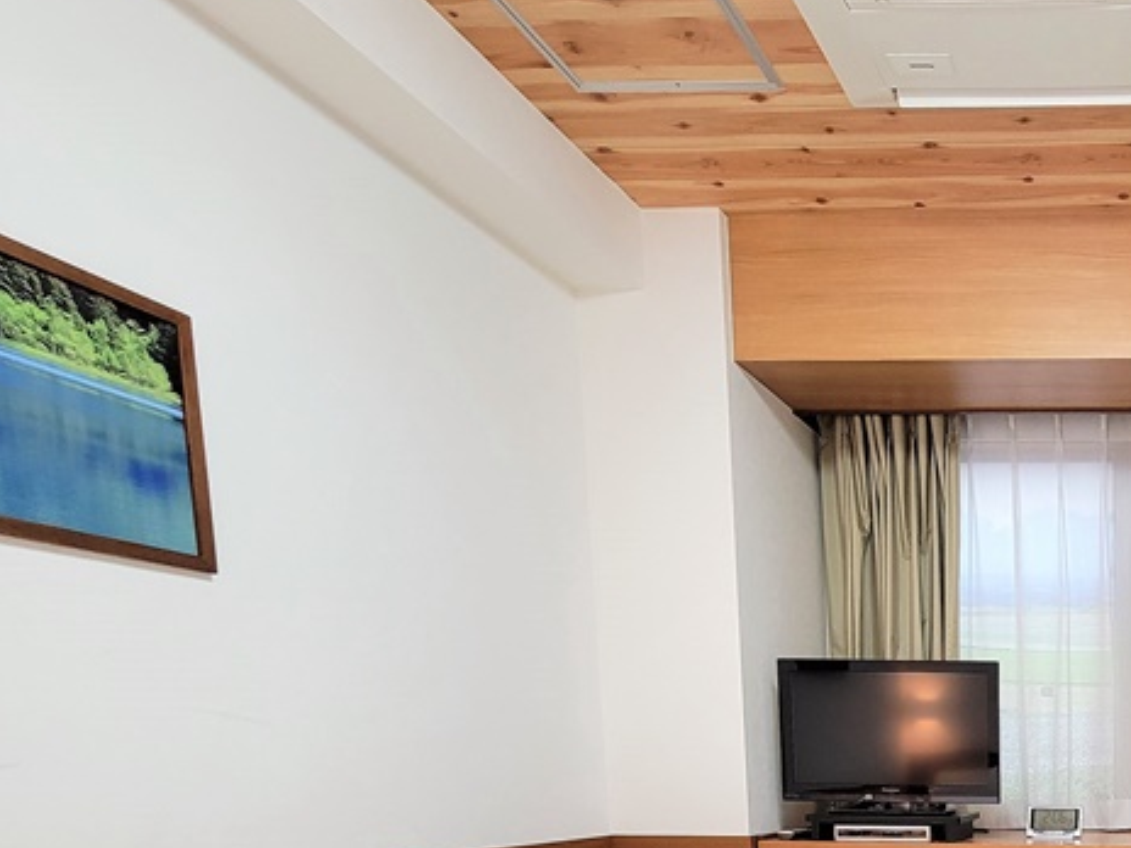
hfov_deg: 49.3
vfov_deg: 42.0
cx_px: 1177
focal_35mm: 28
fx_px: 915
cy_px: 877
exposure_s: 1/50
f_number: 2.2
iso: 250
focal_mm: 2.2
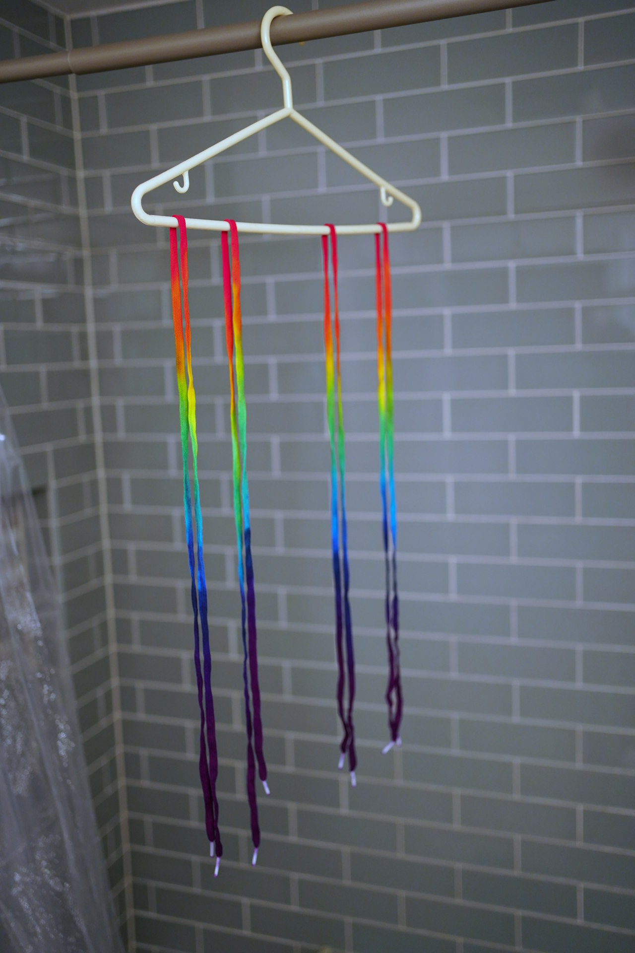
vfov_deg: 54.4
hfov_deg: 37.9
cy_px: 476
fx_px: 926
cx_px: 318
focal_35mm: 35
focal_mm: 35
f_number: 2.2
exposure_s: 1/80
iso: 1000
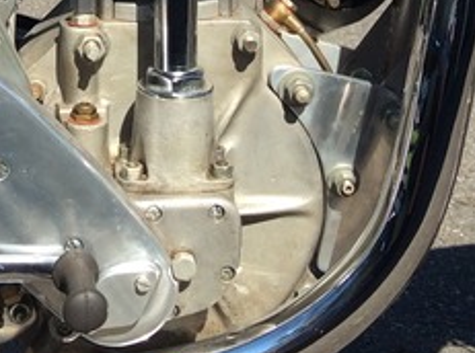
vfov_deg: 13.0
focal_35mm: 111
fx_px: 1519
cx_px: 115
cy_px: -57
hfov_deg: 17.7
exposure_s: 1/953
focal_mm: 3.3
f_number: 2.4
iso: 32
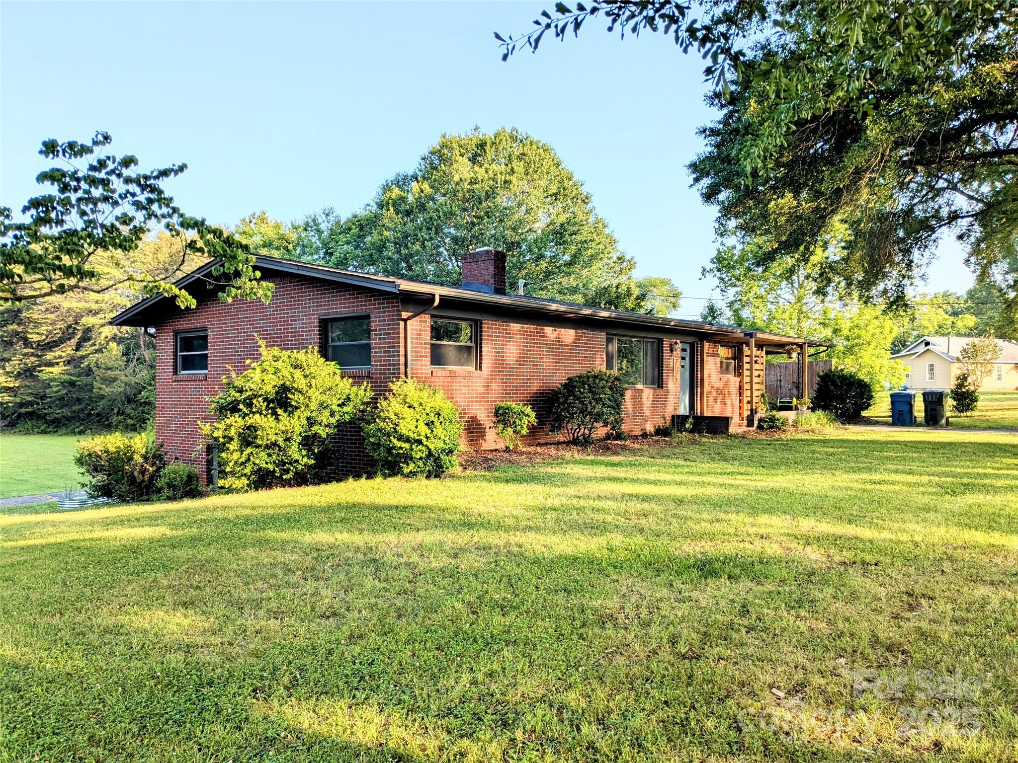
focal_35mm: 27
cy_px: 382
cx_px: 509
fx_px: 794
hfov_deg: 65.3
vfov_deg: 51.4
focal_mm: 4.38
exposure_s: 1/975
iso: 47
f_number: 1.73
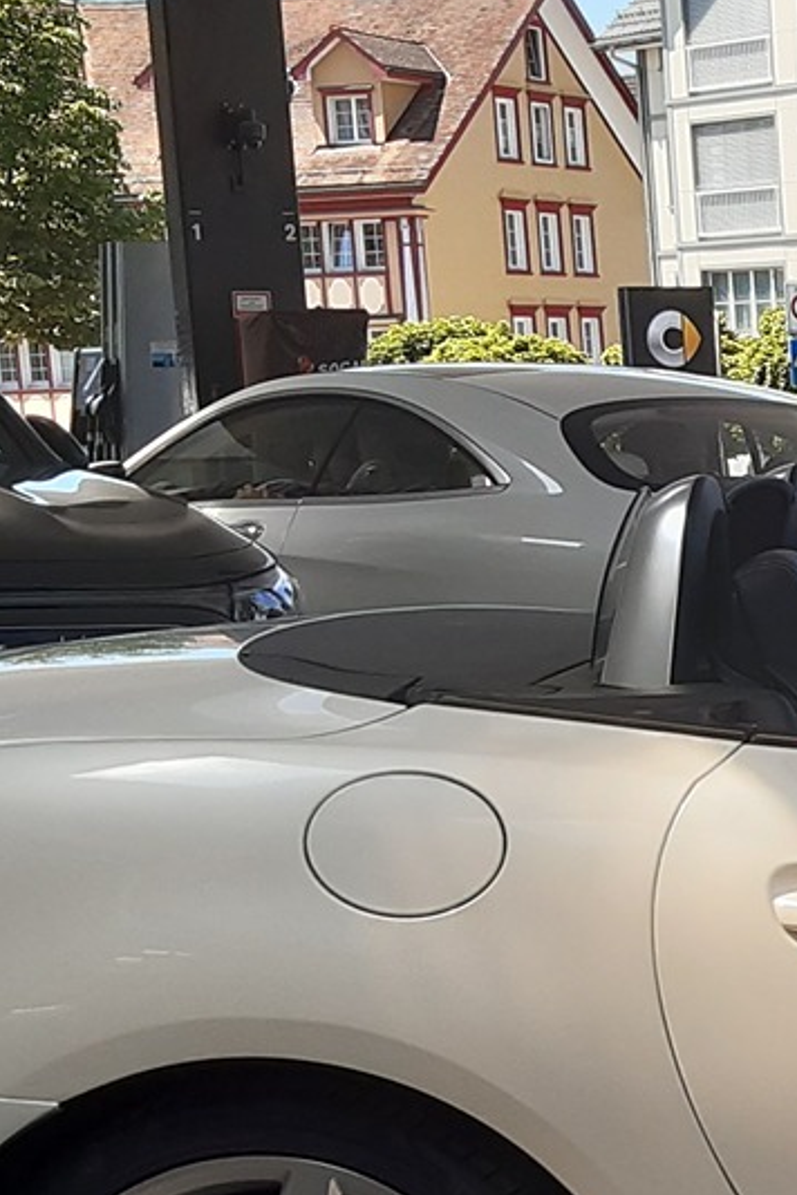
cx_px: 1395
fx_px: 3387
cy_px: 976
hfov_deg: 12.4
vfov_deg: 19.8
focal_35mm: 102
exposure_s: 1/575
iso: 40
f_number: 1.7
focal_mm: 3.92
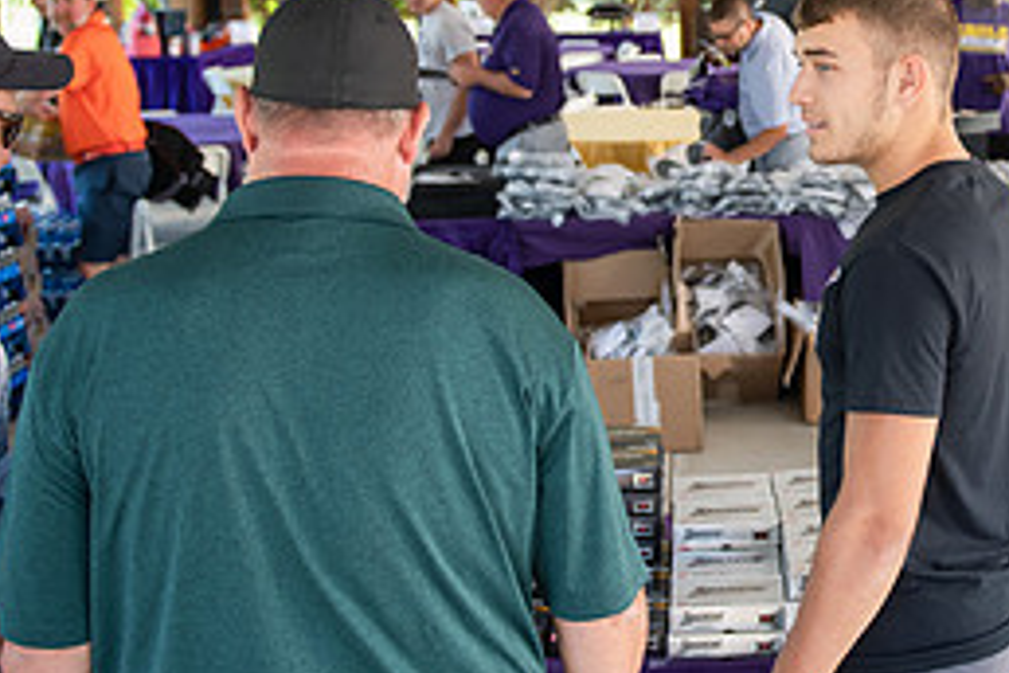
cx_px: 845
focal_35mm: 63
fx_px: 1766
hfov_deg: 30.9
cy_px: 202
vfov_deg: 21.5
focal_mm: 28
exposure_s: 1/200
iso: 400
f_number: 3.2
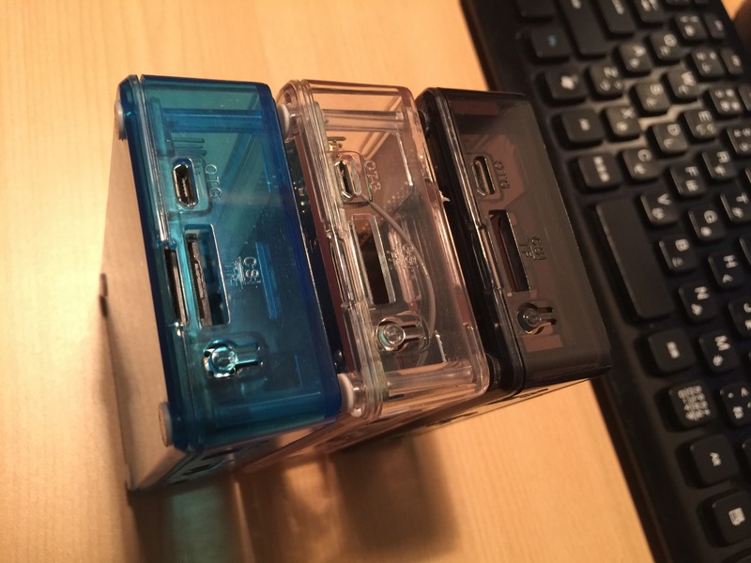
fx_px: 629
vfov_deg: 48.2
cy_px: 282
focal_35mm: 29
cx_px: 376
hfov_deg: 61.7
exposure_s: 1/10
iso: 100
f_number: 2.2
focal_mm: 4.15
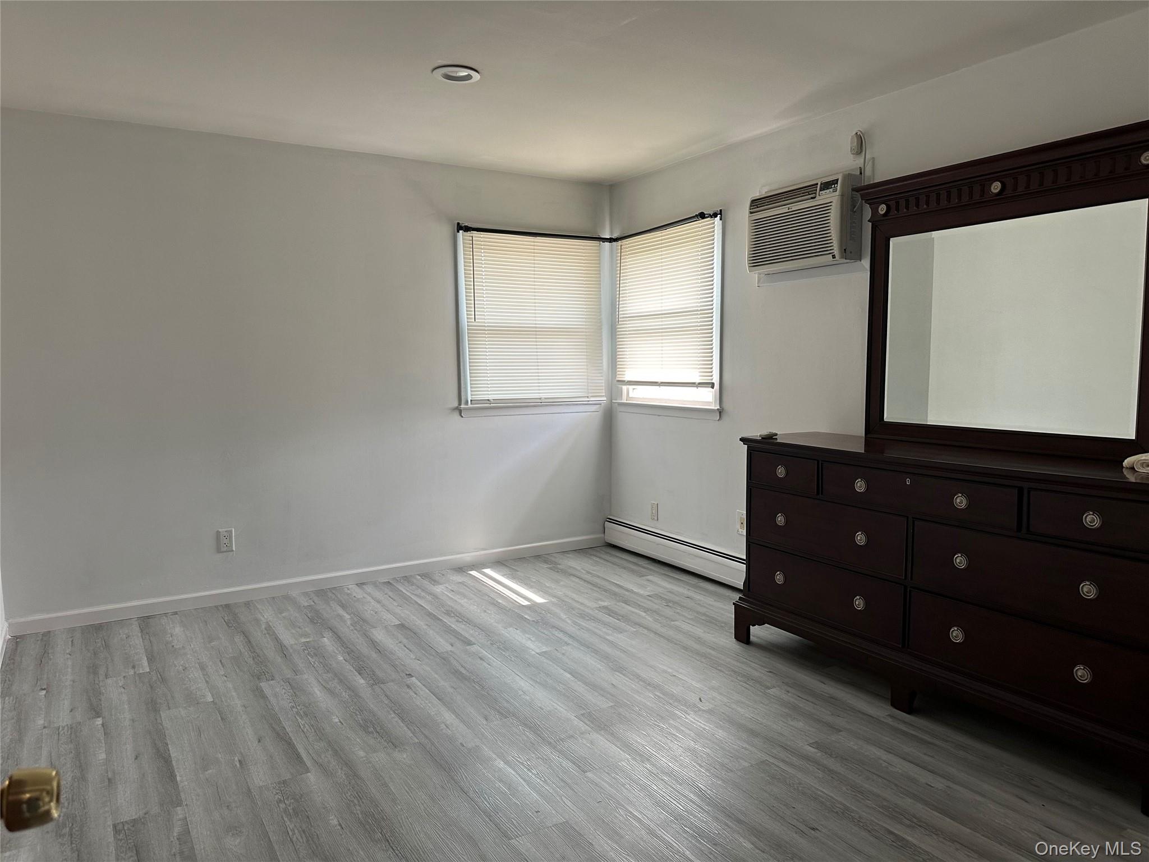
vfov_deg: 56.8
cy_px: 431
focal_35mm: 24
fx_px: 797
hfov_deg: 71.6
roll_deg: +0.3
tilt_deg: -4.1
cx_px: 574
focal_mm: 6.86
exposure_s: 1/120
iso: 160
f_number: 1.78
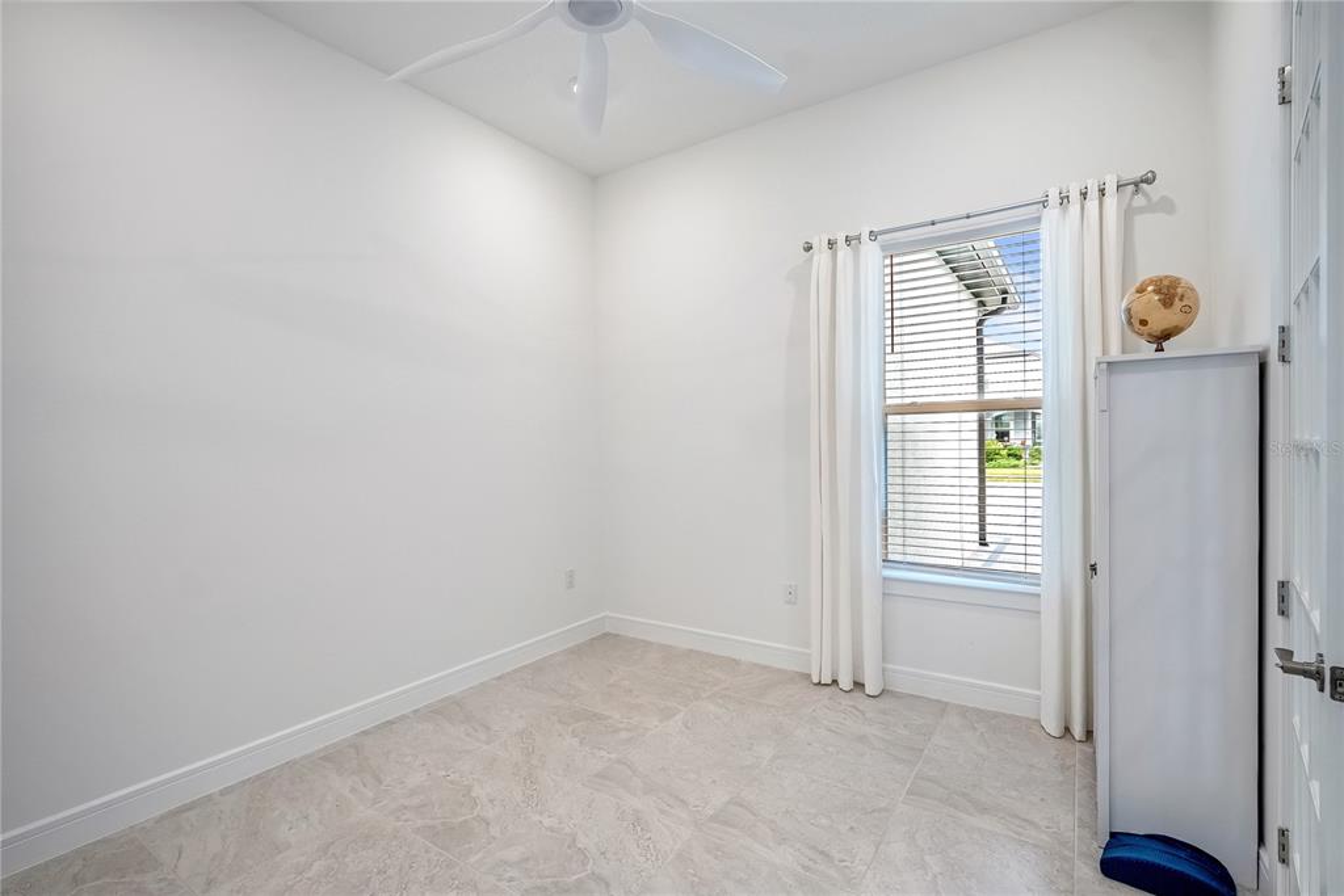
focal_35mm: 16
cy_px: 448
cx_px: 672
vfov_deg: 73.8
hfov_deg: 96.7
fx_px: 597
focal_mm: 16
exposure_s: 1/3200
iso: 1600
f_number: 5
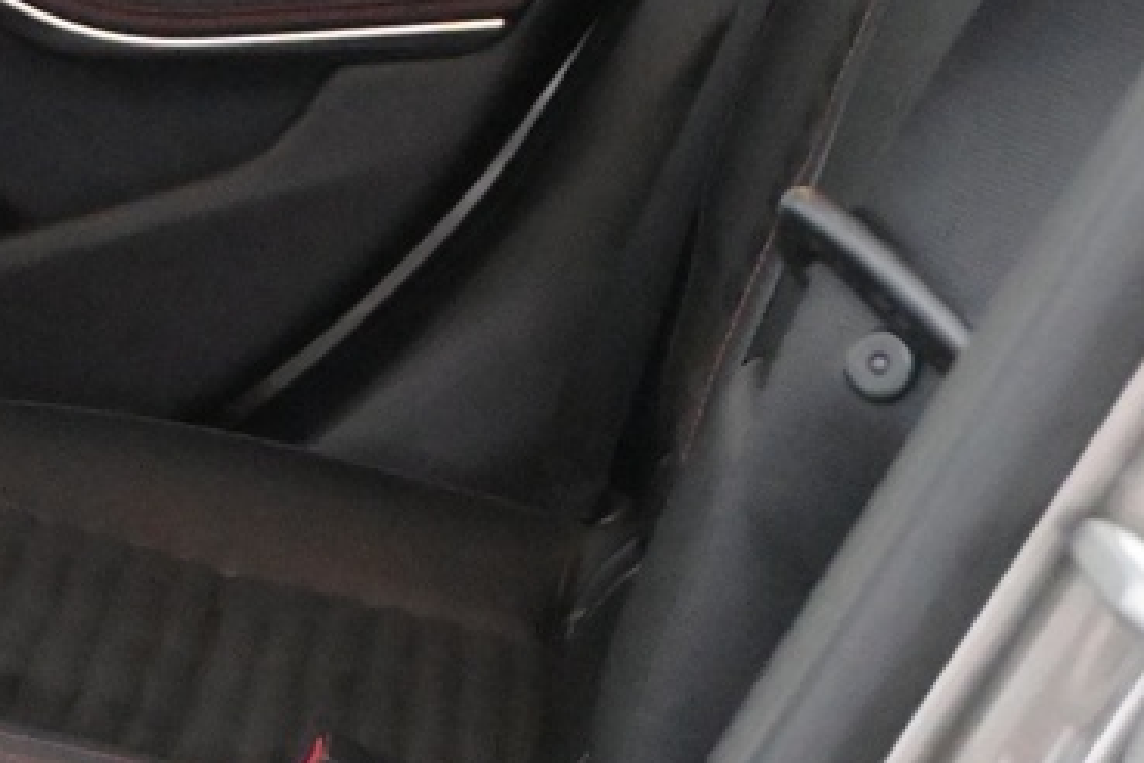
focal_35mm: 148
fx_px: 4712
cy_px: 298
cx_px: -732
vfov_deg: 9.3
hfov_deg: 12.9
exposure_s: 1/40
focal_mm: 22.5
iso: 8000
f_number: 4
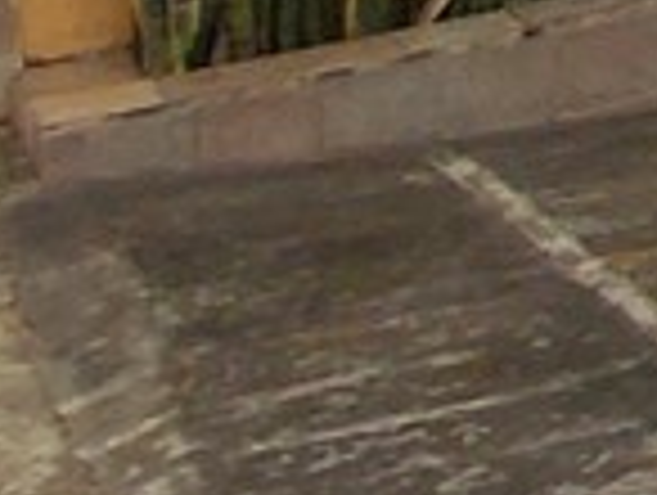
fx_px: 1597
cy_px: -742
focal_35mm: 84
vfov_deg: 12.8
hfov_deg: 9.6
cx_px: 2268
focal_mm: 1.42
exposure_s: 1/778
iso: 40
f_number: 2.2
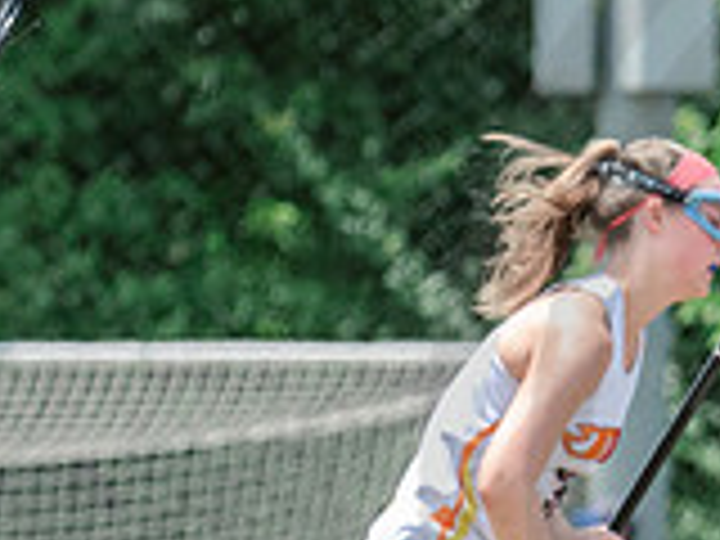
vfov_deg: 1.3
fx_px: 24211
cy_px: 817
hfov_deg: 1.7
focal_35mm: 1164
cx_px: 1314
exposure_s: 1/1600
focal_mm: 200
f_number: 5
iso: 400
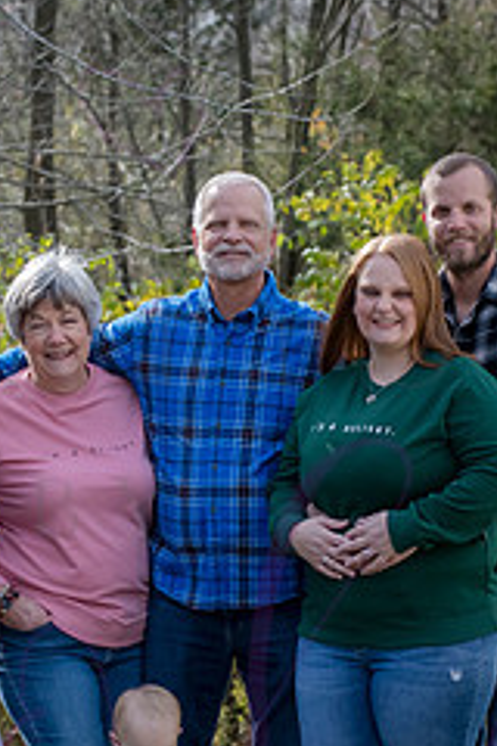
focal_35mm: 193
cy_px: 502
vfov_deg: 10.6
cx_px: 158
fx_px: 3996
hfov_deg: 7.1
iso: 400
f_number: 5
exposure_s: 1/800
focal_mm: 80
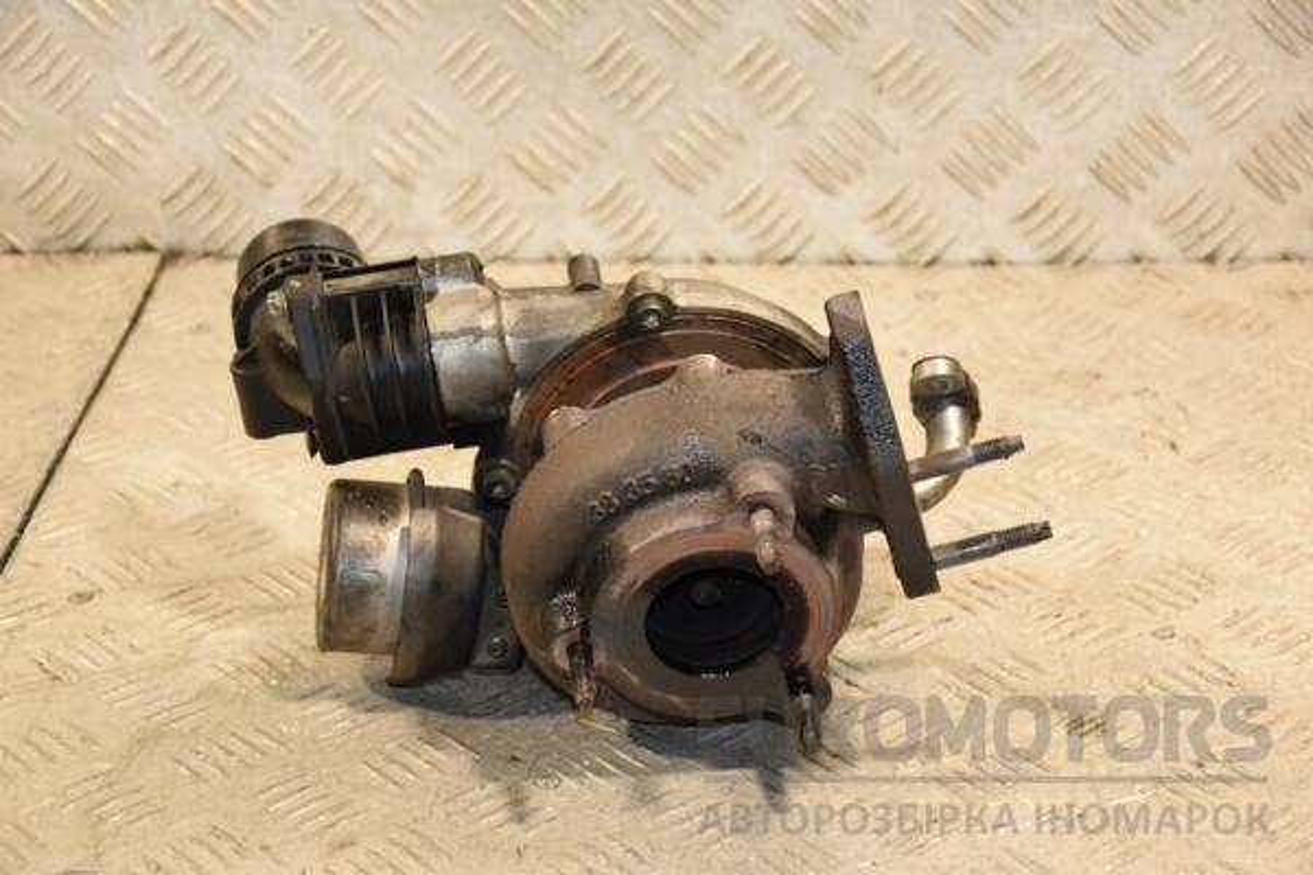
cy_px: 438
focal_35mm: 93
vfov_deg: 14.7
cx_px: 656
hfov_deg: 21.9
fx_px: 3392
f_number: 5.3
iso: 800
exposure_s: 1/125
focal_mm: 62
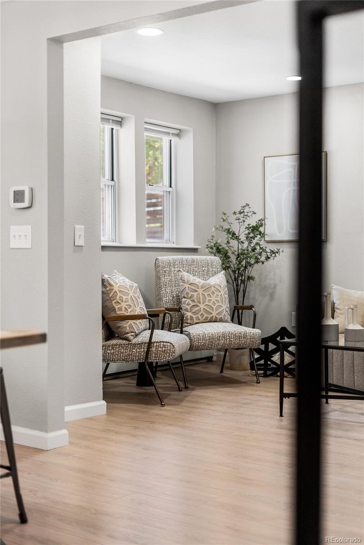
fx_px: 758
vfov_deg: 39.6
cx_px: 182
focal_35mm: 50
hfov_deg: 27.0
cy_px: 272
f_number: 1.8
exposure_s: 1/200
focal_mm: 50
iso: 500
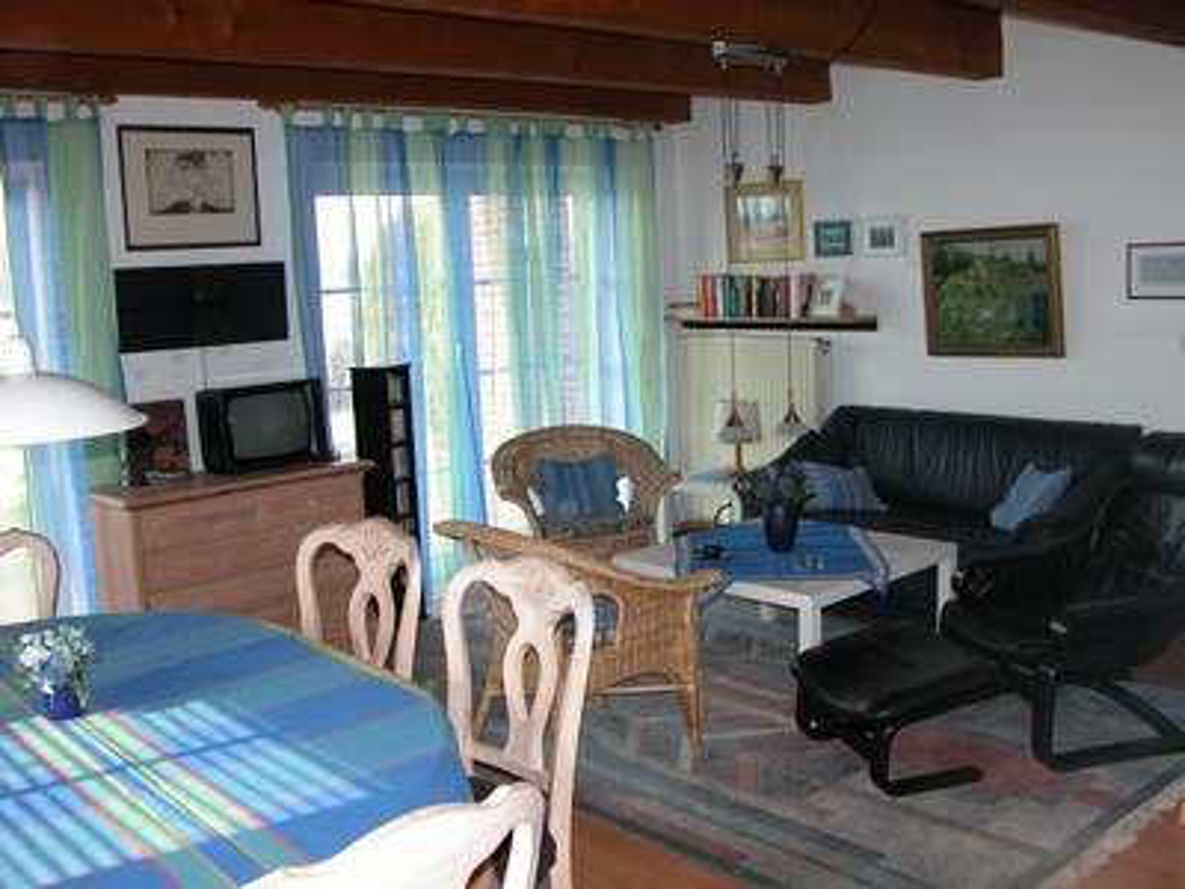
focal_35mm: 35
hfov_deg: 52.6
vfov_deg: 40.7
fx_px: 1198
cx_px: 592
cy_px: 444
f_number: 3.2
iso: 100
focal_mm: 8.9
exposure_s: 1/75.5
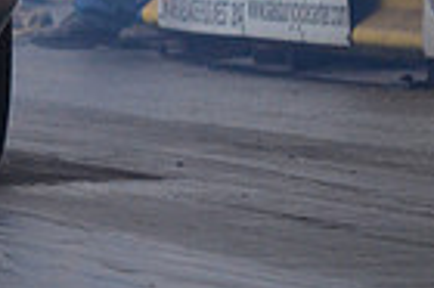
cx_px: -356
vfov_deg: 1.2
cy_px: -71
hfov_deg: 1.8
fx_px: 13462
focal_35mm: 1118
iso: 1000
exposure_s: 1/3200
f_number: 7.1
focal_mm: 180
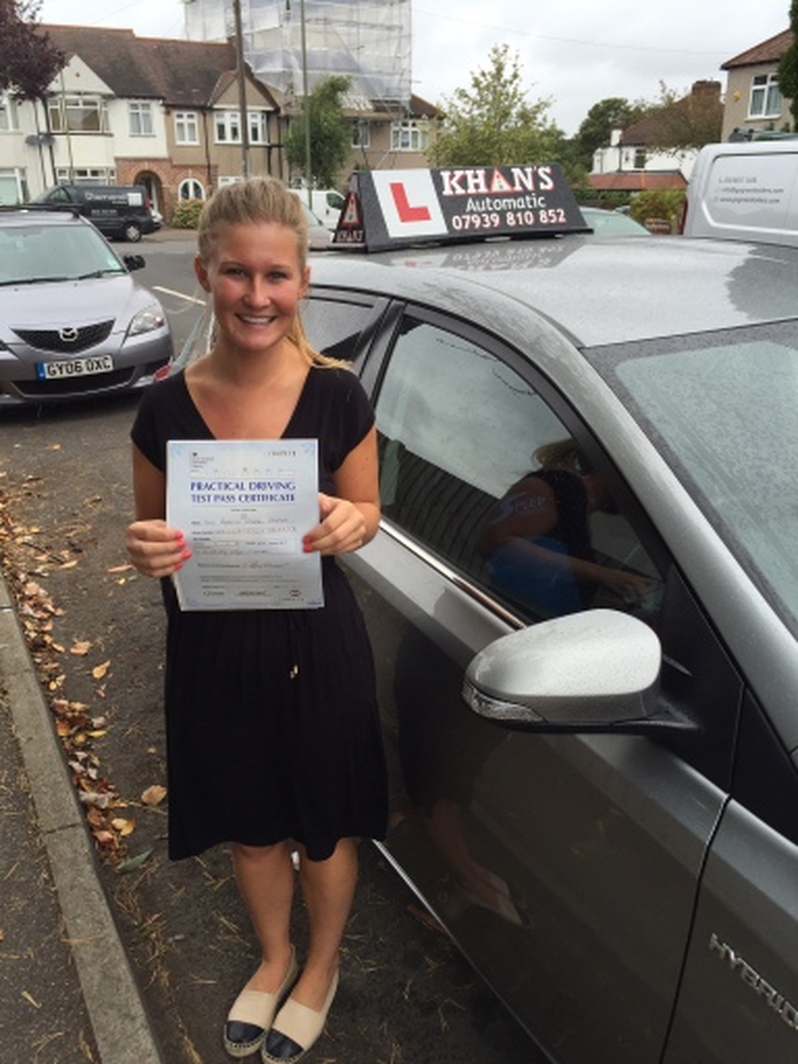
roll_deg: +1.1
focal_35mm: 29
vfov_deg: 61.7
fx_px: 891
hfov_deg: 48.2
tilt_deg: -19.7
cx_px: 399
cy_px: 532
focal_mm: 4.15
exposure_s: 1/344
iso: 32
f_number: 2.2
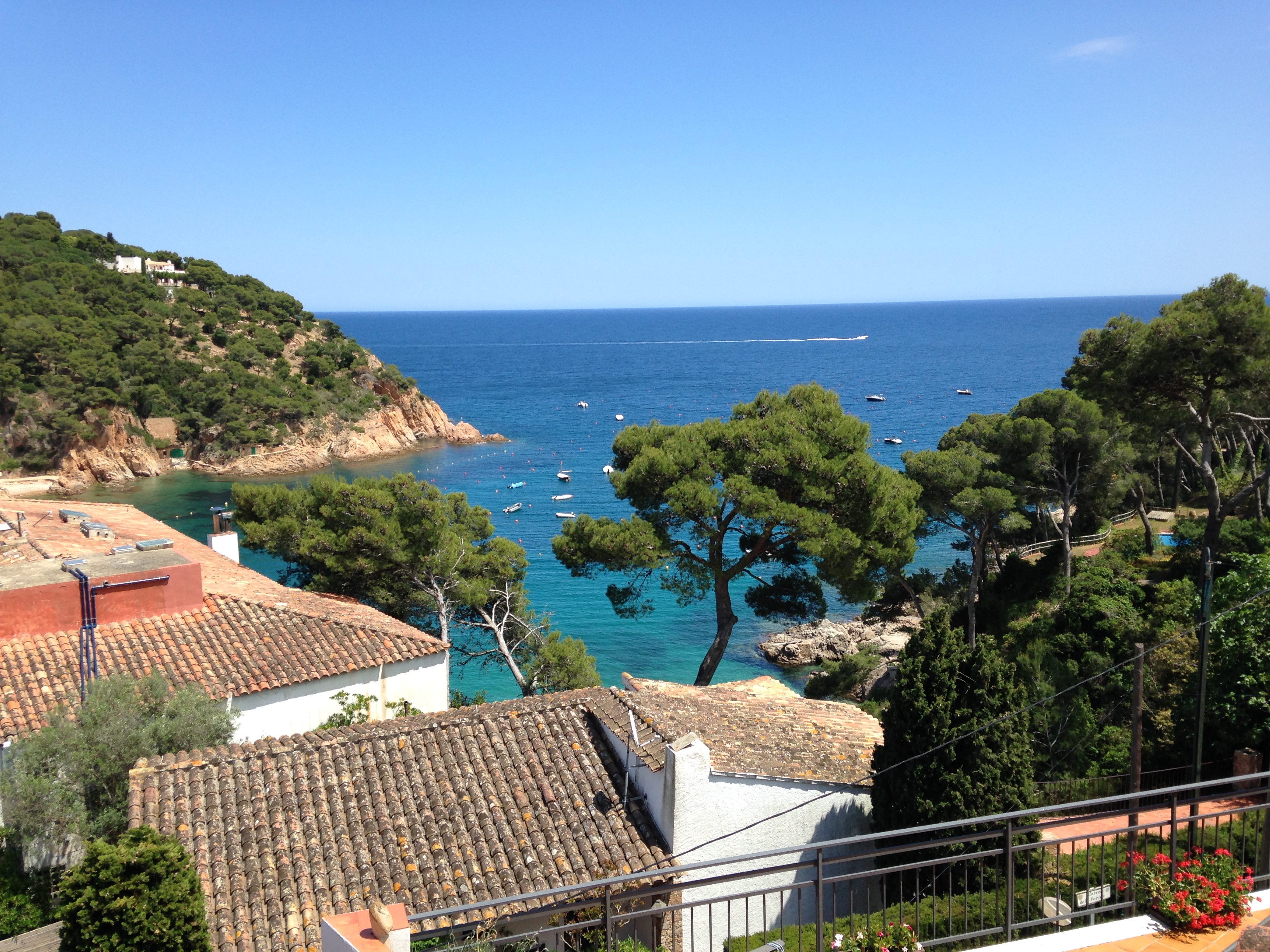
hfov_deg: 55.4
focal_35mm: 33
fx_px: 1211
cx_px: 635
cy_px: 476
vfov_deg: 42.9
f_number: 2.4
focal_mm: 4.12
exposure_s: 1/1153
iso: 50
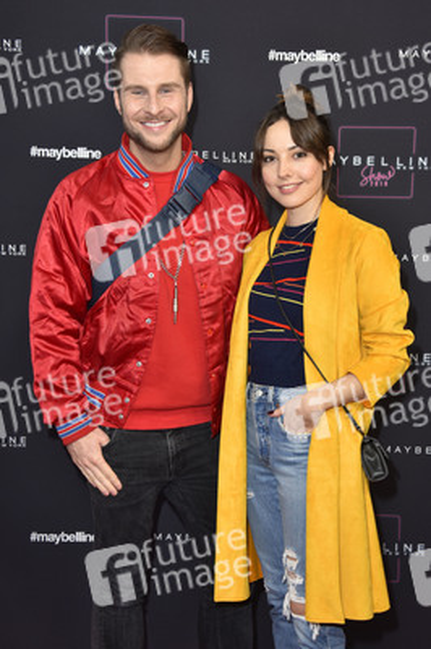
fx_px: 989
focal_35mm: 55
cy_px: 324
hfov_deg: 24.6
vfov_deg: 36.3
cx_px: 216
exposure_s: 1/160
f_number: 5.6
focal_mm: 55
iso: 640
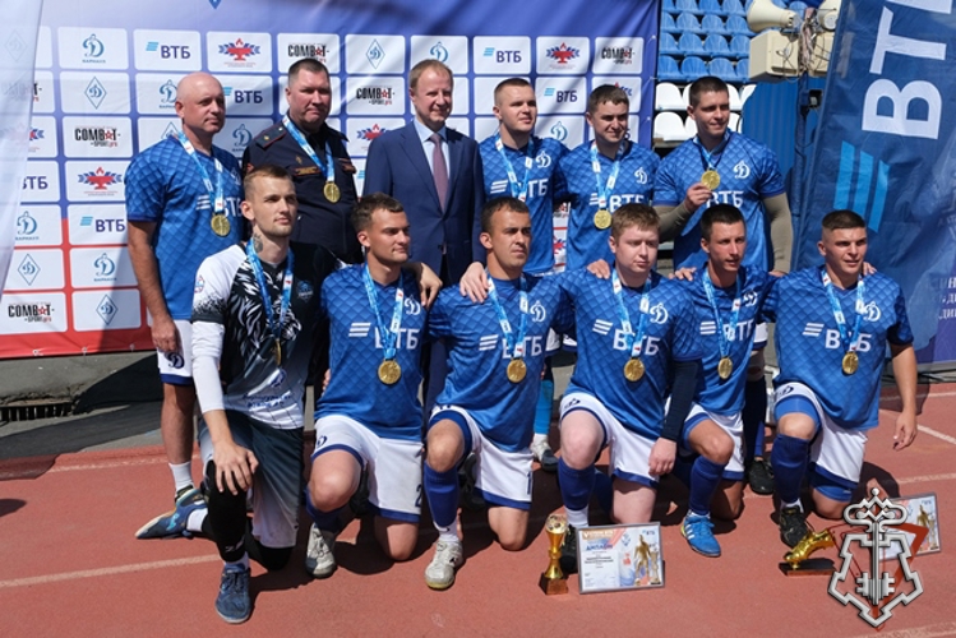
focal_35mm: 29
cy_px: 319
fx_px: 770
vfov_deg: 45.0
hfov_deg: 63.6
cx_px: 478
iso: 160
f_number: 5.6
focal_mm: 19.2
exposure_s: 1/1100
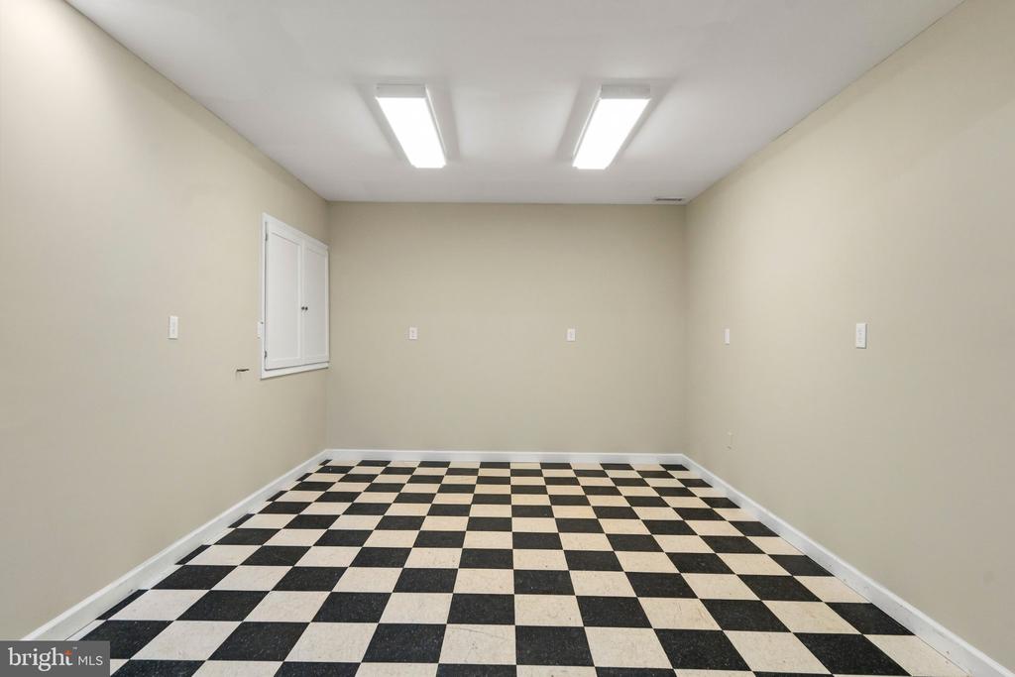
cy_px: 338
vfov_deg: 61.9
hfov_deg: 84.0
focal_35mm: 20
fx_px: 564
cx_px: 508
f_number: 5.6
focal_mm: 20
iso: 640
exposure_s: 1/640
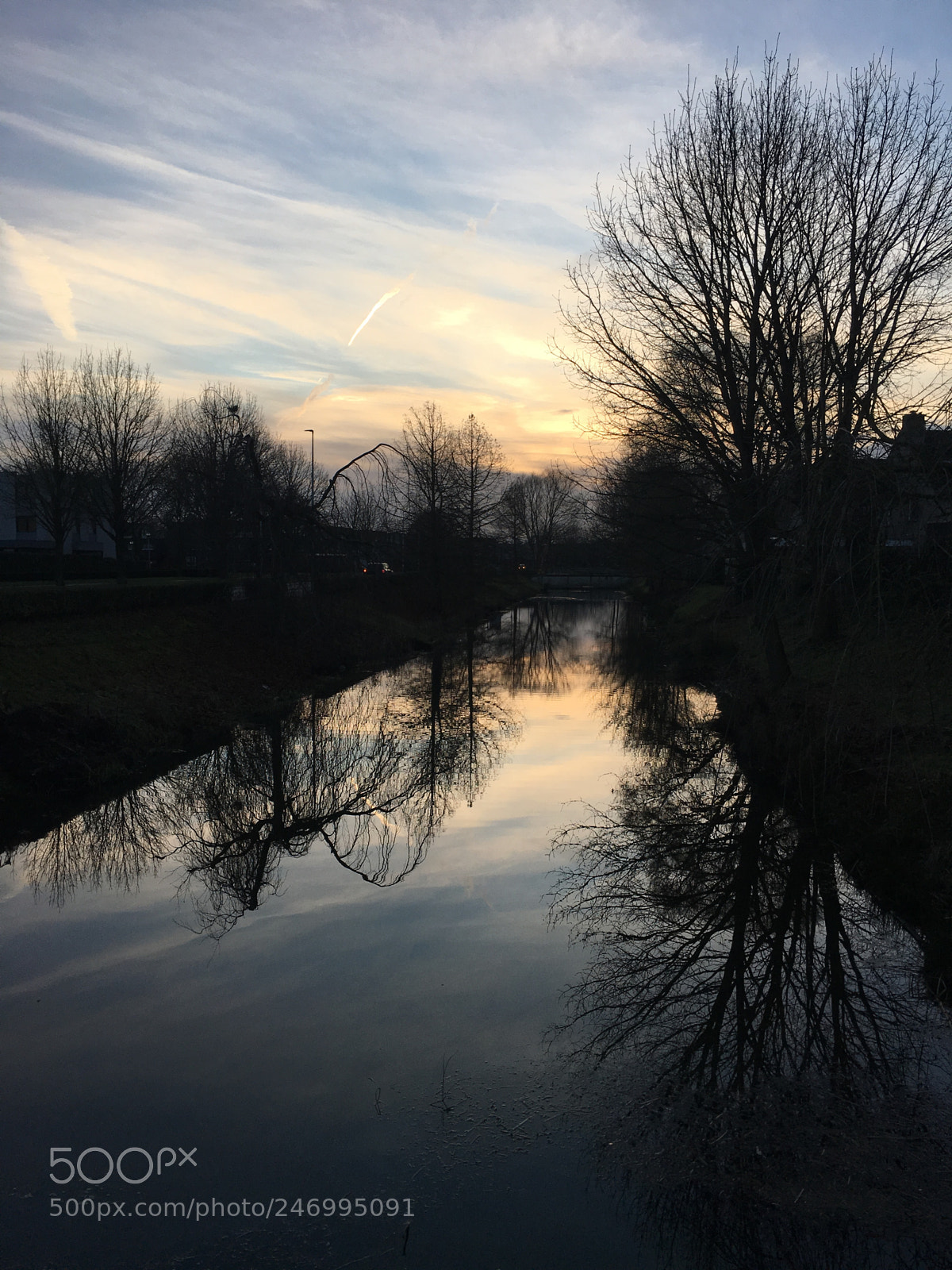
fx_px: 1063
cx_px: 476
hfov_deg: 48.2
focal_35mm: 29
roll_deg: +0.7
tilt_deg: -4.2
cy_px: 635
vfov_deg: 61.7
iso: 25
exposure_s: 1/534
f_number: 2.2
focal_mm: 4.15
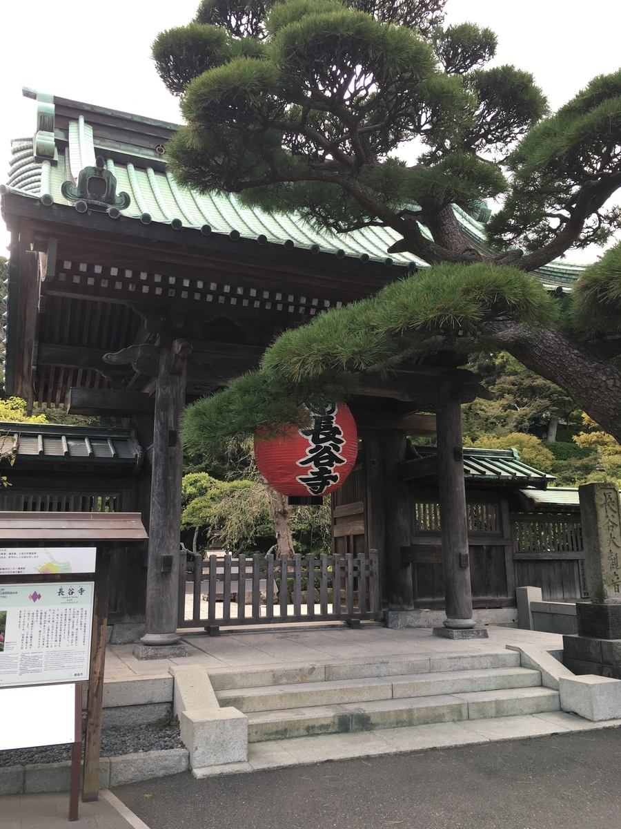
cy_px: 414
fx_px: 694
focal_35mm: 29
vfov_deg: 61.7
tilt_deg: +9.4
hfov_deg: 48.2
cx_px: 310
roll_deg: -0.3
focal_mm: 4.15
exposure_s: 1/120
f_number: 2.2
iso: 25
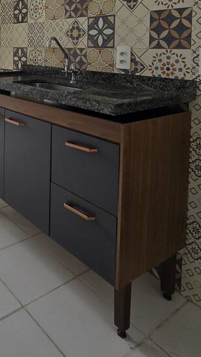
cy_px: 60
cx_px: -29
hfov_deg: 34.7
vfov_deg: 61.0
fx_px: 265
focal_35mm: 28
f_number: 2.2
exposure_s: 1/362
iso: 50
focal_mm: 2.2
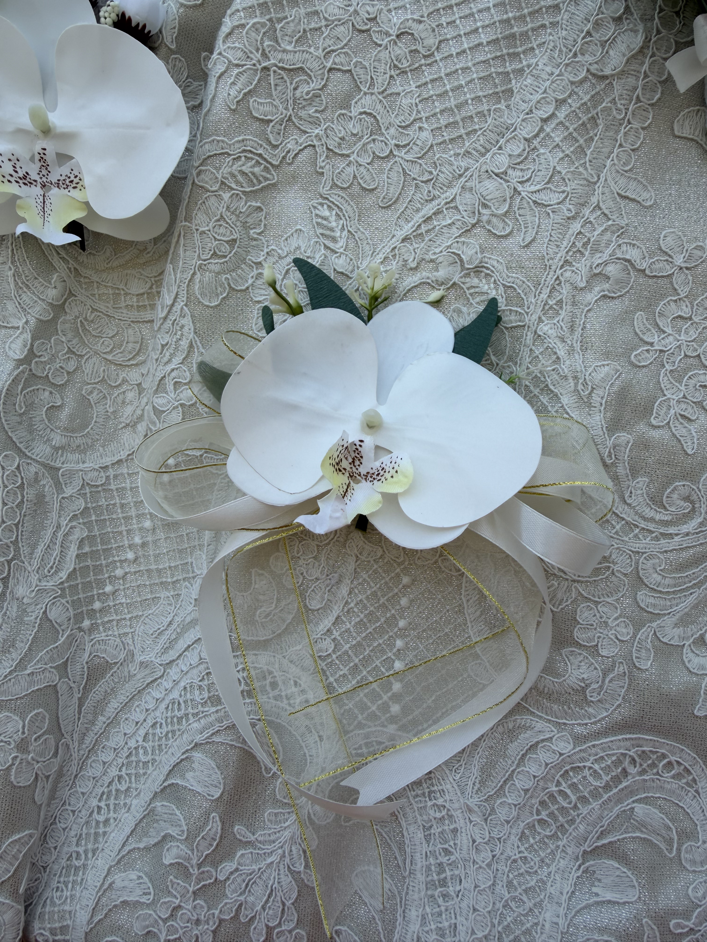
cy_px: 471
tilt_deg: -84.4
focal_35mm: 24
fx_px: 654
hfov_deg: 56.8
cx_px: 354
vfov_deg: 71.6
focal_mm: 2.22
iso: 20
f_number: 2.2
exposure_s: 1/777
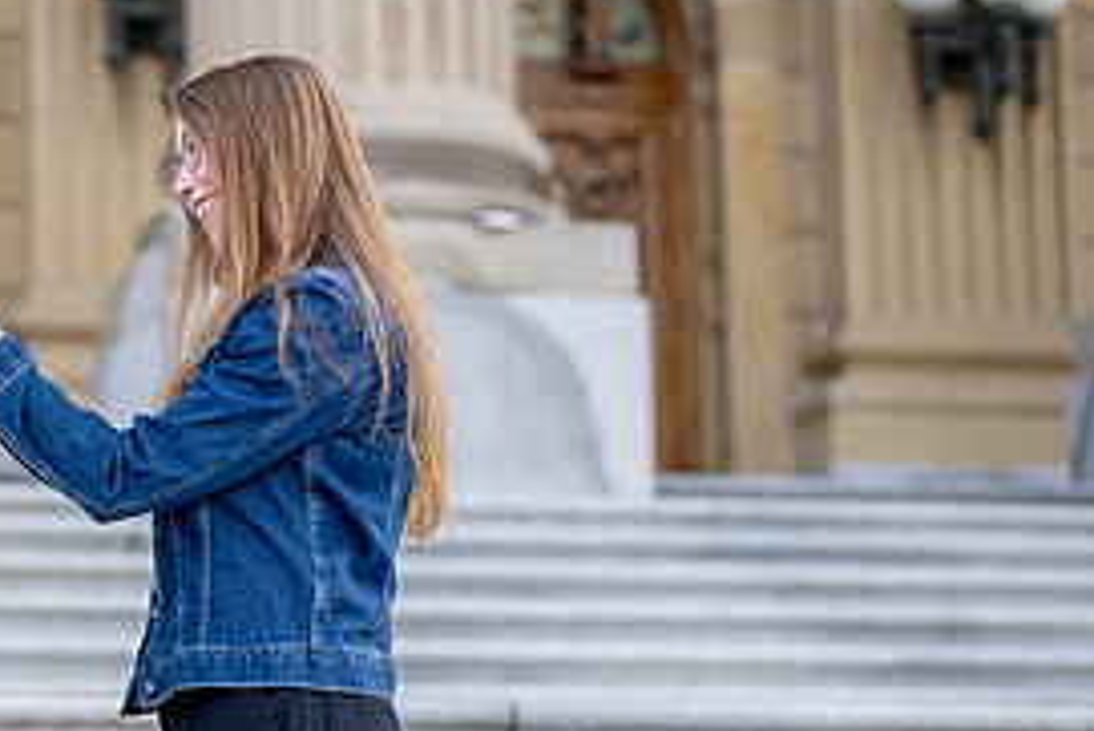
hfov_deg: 17.5
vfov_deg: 12.0
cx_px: -36
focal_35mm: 114
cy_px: 402
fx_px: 3466
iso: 1250
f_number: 1.8
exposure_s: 1/6400
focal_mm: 50
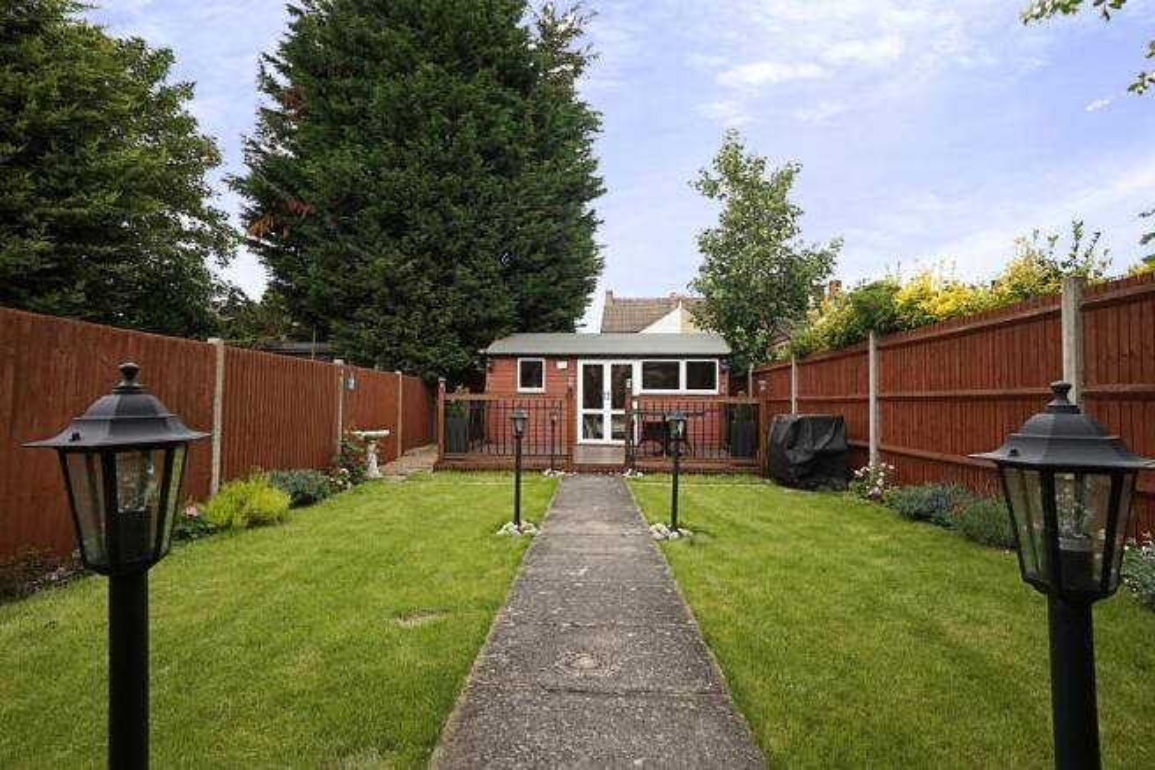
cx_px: 578
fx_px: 529
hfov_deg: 95.0
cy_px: 385
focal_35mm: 16
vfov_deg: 72.0
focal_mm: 11
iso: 100
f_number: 9
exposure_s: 1/25
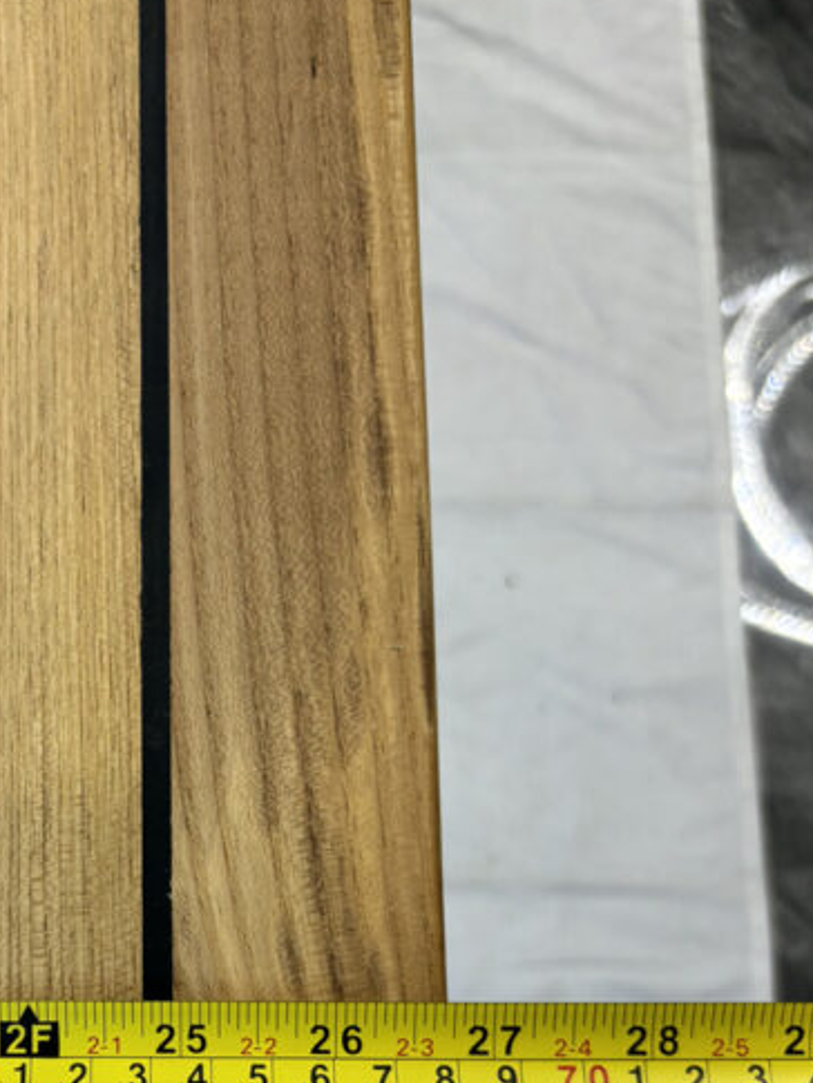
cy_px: 865
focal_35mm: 50
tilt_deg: -78.7
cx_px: 89
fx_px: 1565
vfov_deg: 36.9
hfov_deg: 28.1
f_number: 1.6
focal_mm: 5.96
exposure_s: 1/100
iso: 80
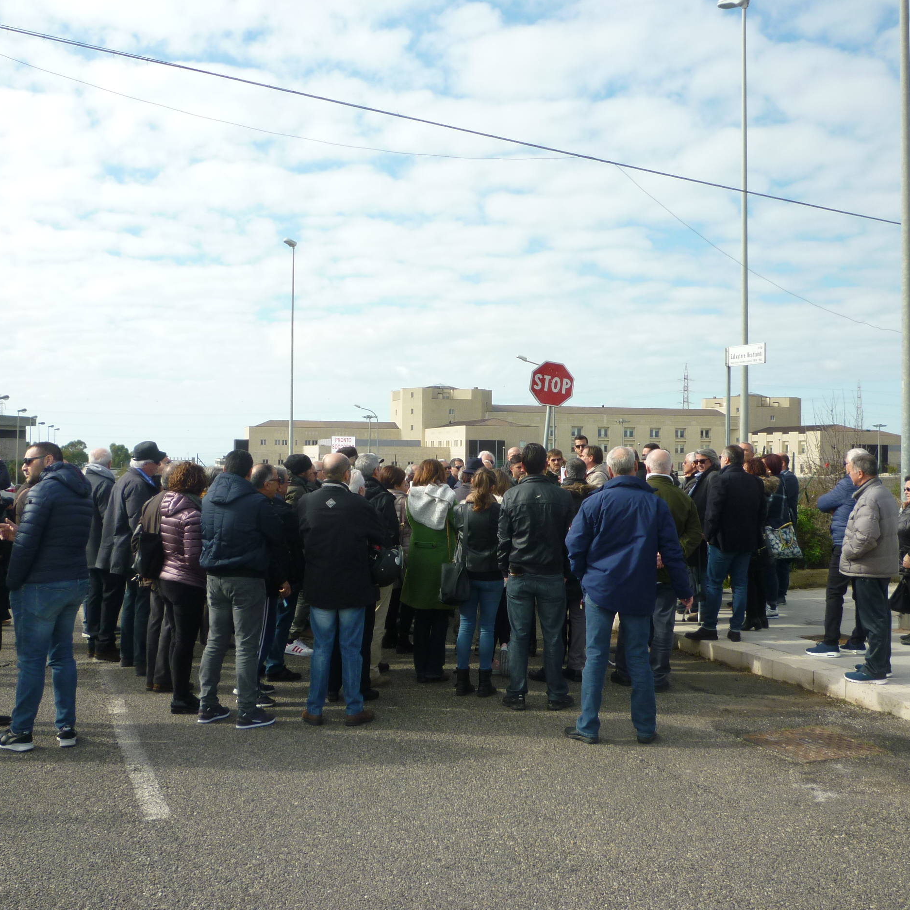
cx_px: 476
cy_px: 461
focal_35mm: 35
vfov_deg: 47.2
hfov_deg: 47.2
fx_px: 1041
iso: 80
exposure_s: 1/500
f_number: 3.5
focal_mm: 5.2
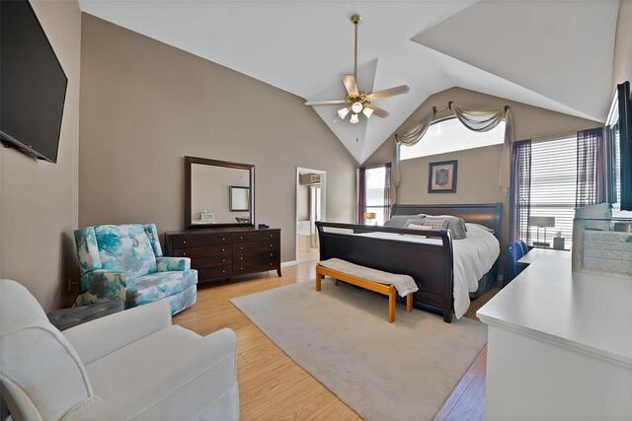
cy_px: 210
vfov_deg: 90.0
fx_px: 211
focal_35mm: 12
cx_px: 316
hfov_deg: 112.6
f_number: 9
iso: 640
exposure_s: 1/2
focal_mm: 12
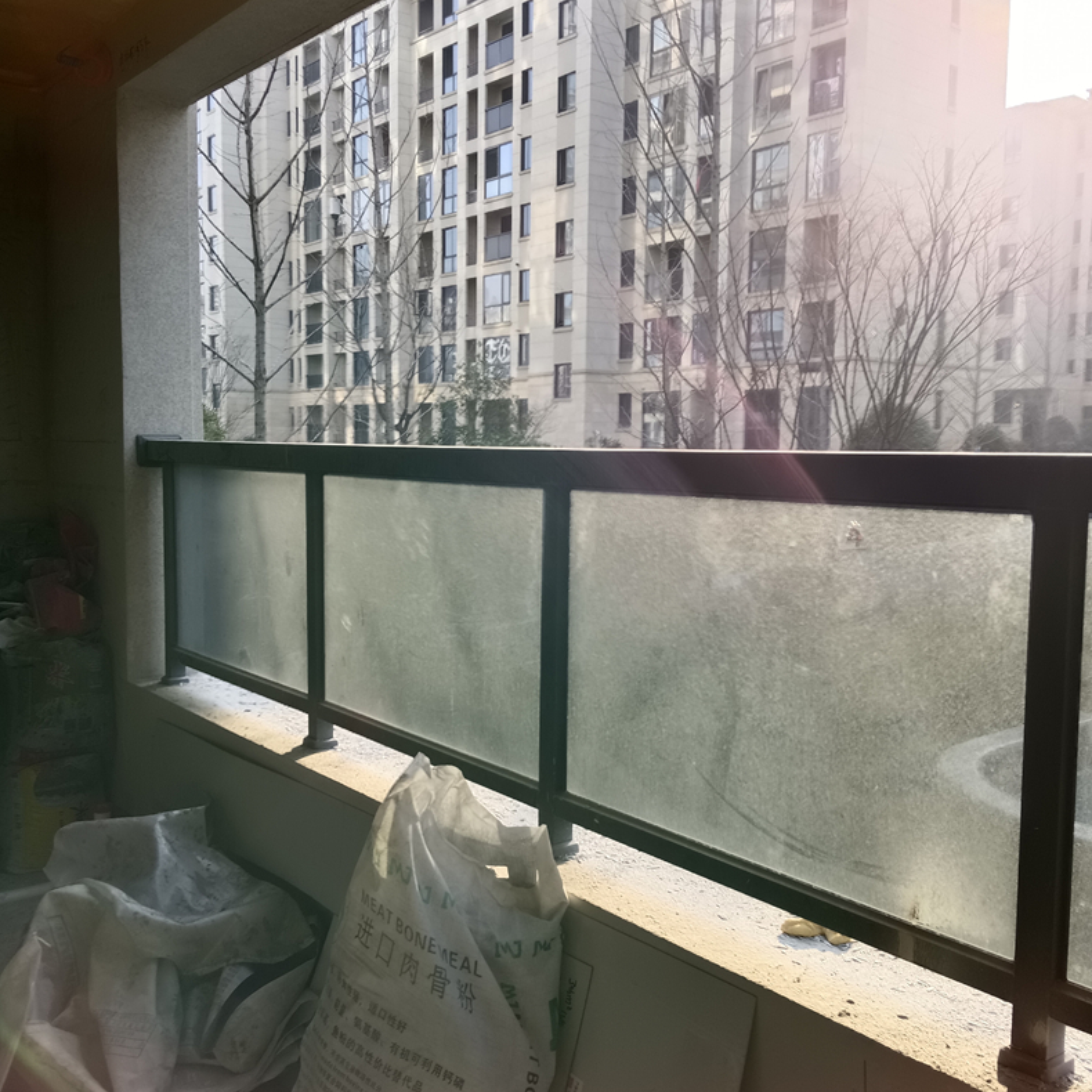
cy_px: 532
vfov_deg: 52.5
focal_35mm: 31
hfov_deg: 52.5
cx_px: 546
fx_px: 1106
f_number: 1.8
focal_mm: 3.96
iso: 100
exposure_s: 1/111
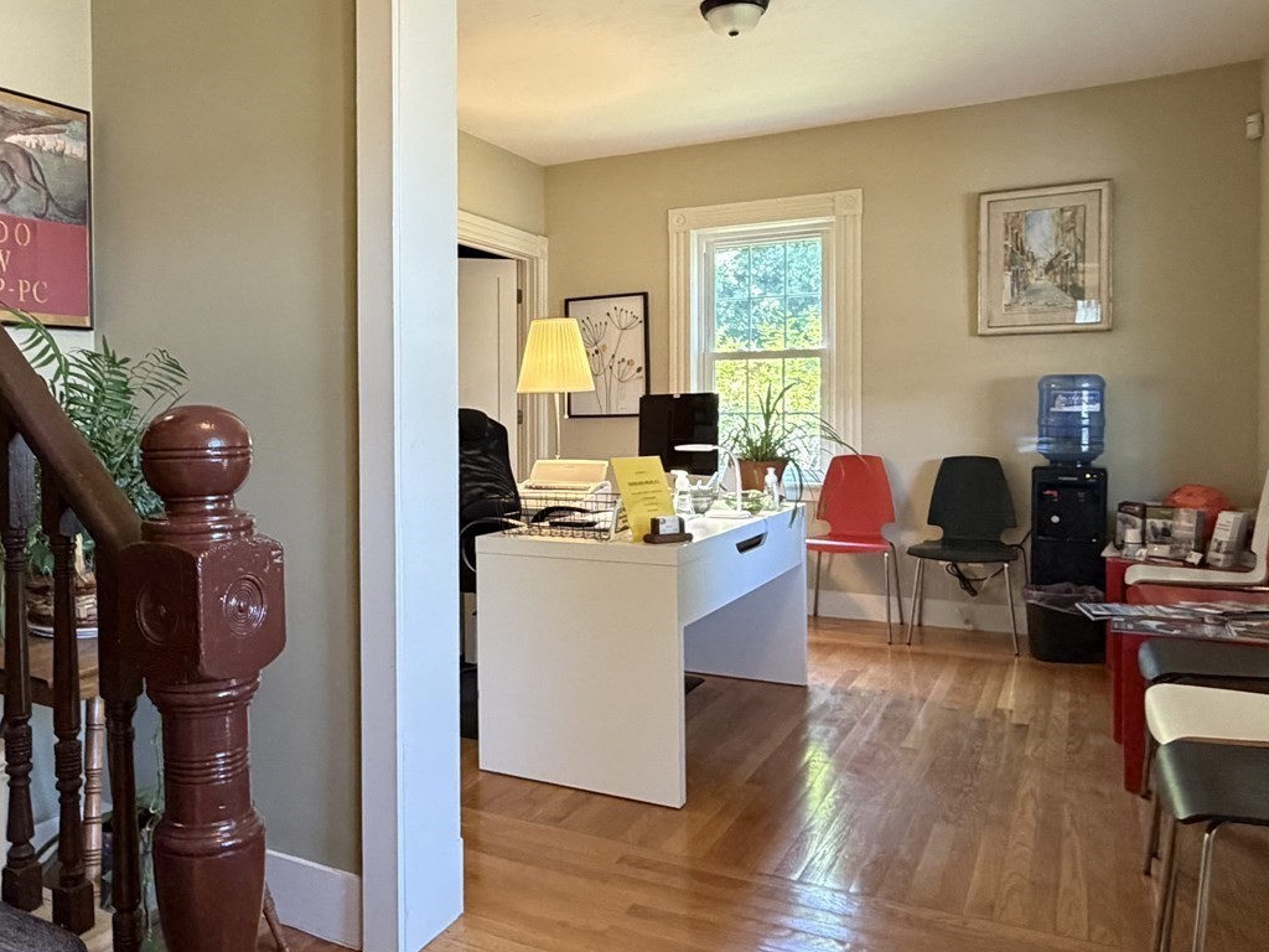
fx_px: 1026
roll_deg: +0.4
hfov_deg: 62.5
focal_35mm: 28
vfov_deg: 49.7
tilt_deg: +0.4
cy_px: 433
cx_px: 468
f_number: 2.2
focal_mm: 2.22
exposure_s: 1/60
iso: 500
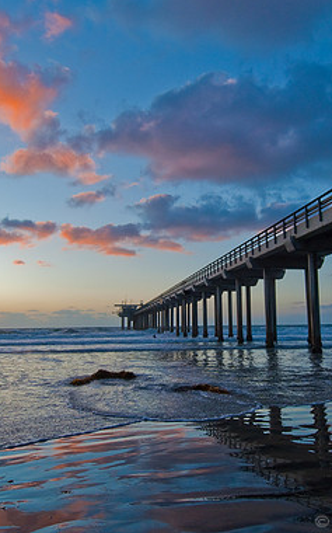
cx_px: 210
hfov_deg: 44.1
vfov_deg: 66.5
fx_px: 406
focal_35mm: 28
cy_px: 266
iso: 250
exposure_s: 1/200
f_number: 7.1
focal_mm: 12
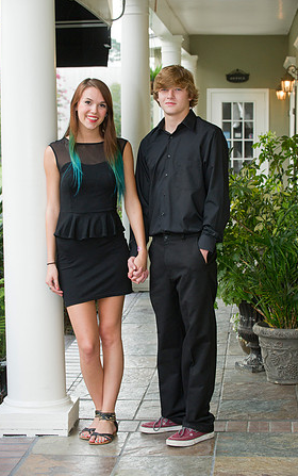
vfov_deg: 24.6
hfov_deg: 15.6
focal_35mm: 84
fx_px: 1090
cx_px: 144
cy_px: 239
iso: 640
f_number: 5.6
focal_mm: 82
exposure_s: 1/160
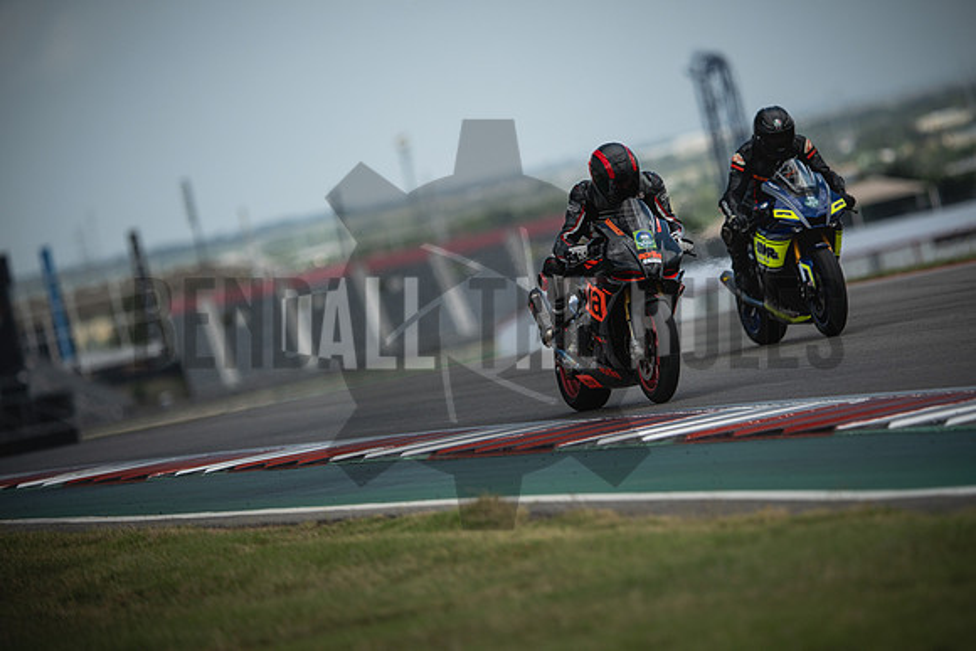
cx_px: 488
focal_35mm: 300
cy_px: 326
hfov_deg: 6.9
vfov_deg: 4.6
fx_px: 8135
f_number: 2
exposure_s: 1/4000
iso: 250
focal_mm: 200
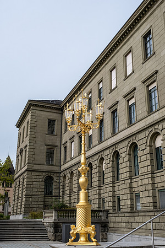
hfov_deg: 34.2
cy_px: 124
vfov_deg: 49.6
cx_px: 82
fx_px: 268
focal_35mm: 39
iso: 320
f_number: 5.6
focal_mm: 25.7
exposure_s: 1/640
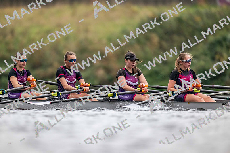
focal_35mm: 600
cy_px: 76
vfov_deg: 2.3
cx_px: 115
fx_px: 3834
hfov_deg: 3.4
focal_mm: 600
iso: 3200
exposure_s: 1/2500
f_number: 4
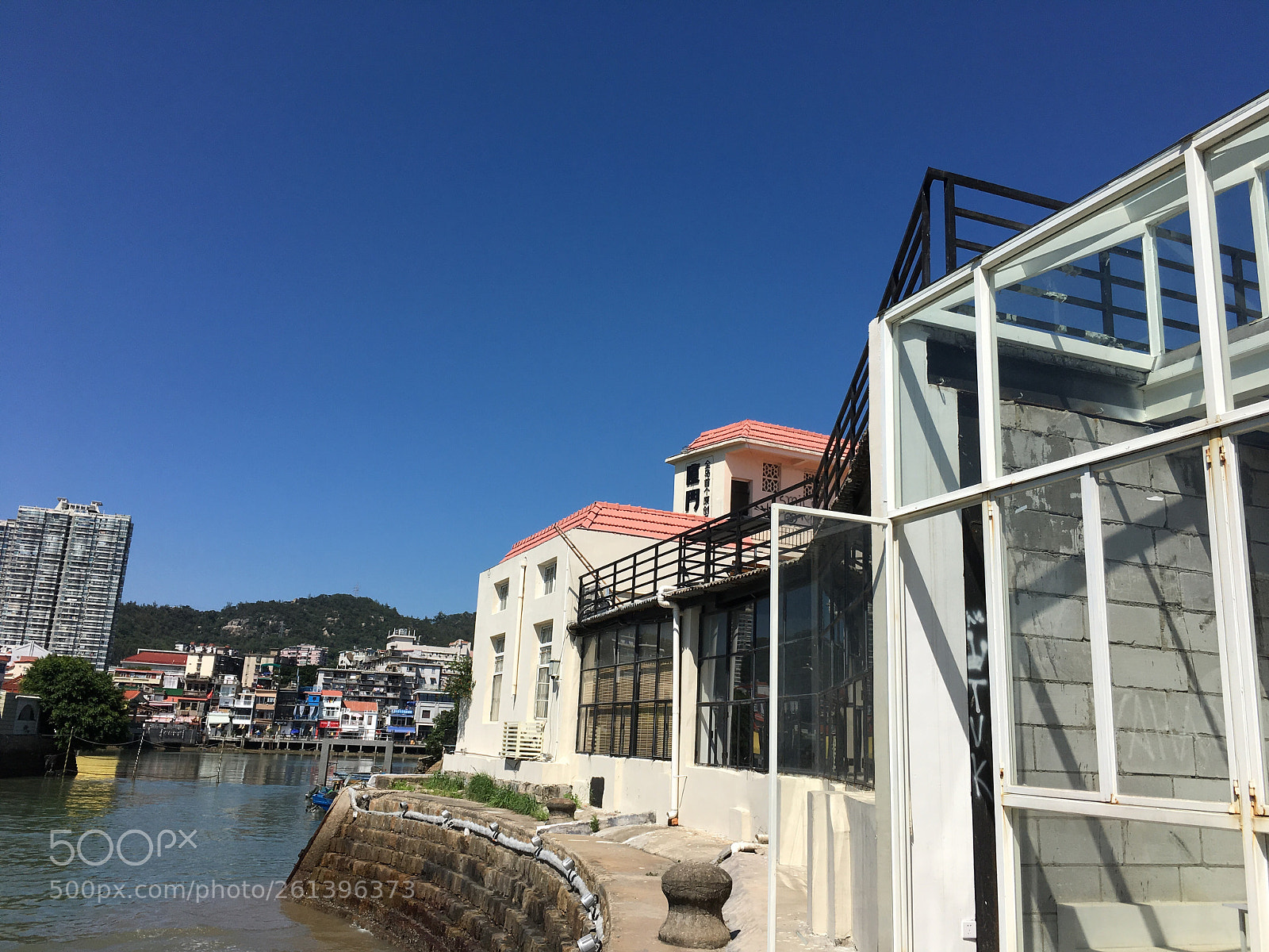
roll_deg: -3.1
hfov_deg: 61.7
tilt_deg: +16.2
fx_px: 1063
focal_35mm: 29
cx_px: 634
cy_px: 476
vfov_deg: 48.2
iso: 25
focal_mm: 4.15
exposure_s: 1/3205
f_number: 2.2
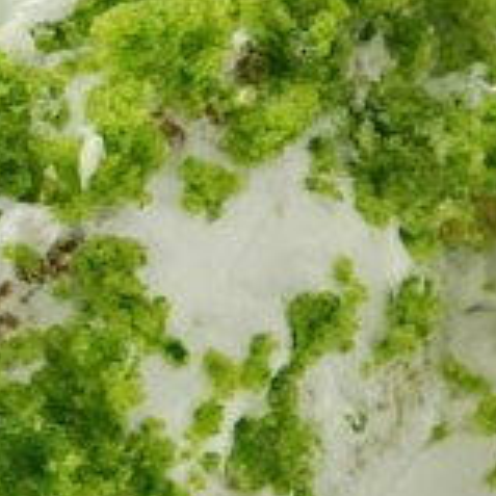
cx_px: -356
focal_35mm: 476
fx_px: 7716
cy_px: 206
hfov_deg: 3.7
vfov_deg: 3.7
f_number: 13
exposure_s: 1/25
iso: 1000
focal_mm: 90
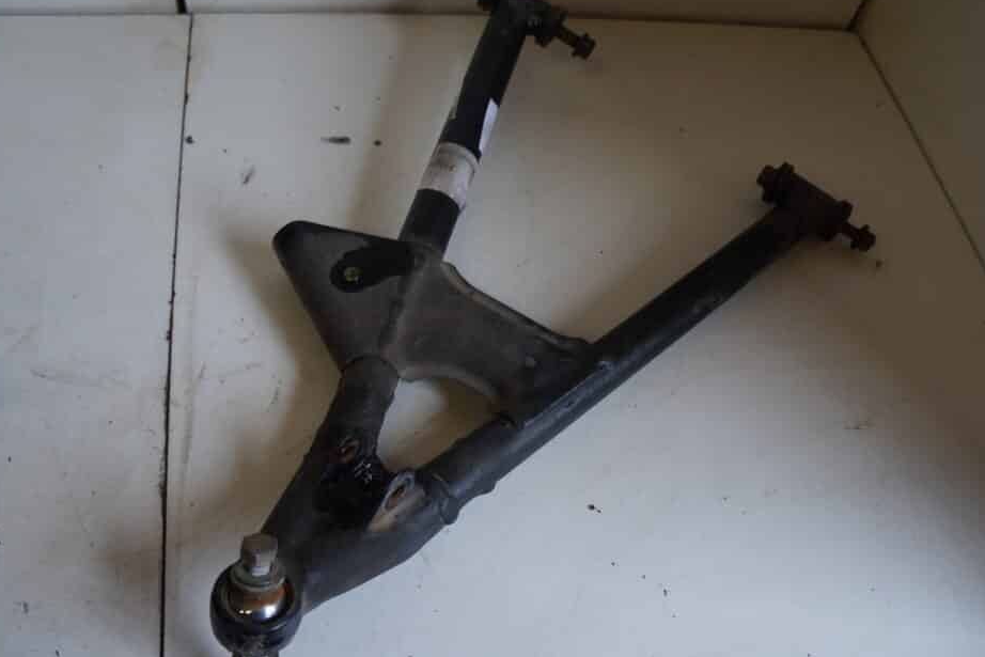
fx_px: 821
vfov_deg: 43.6
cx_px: 517
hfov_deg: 61.9
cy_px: 299
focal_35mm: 30
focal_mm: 18
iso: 100
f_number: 3.5
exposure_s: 1/60
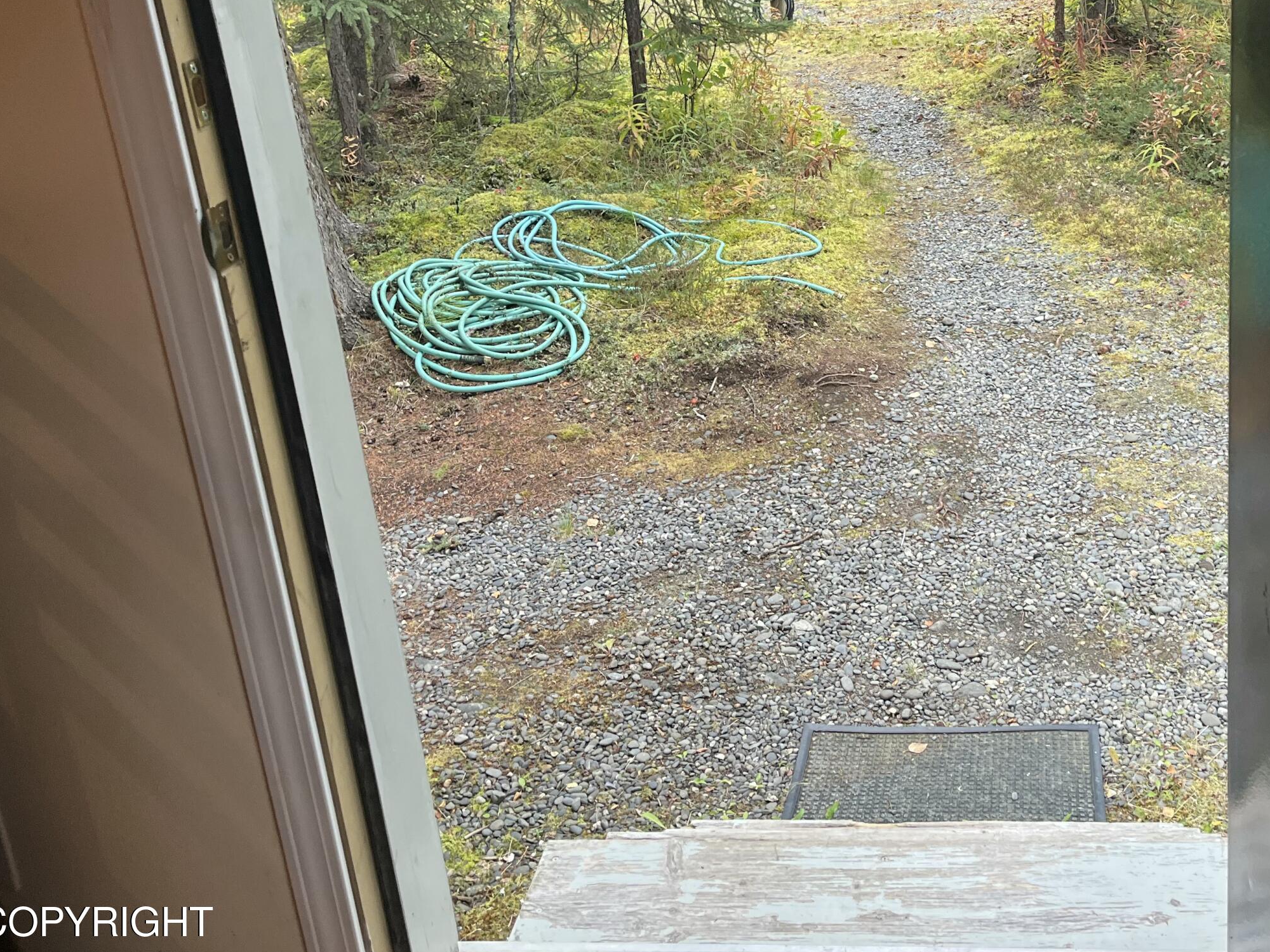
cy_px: 274
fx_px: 1431
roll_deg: +5.3
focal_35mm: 39
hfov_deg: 47.4
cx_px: 798
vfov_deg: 36.2
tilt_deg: -18.3
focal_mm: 5.1
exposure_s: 1/120
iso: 125
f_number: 1.6
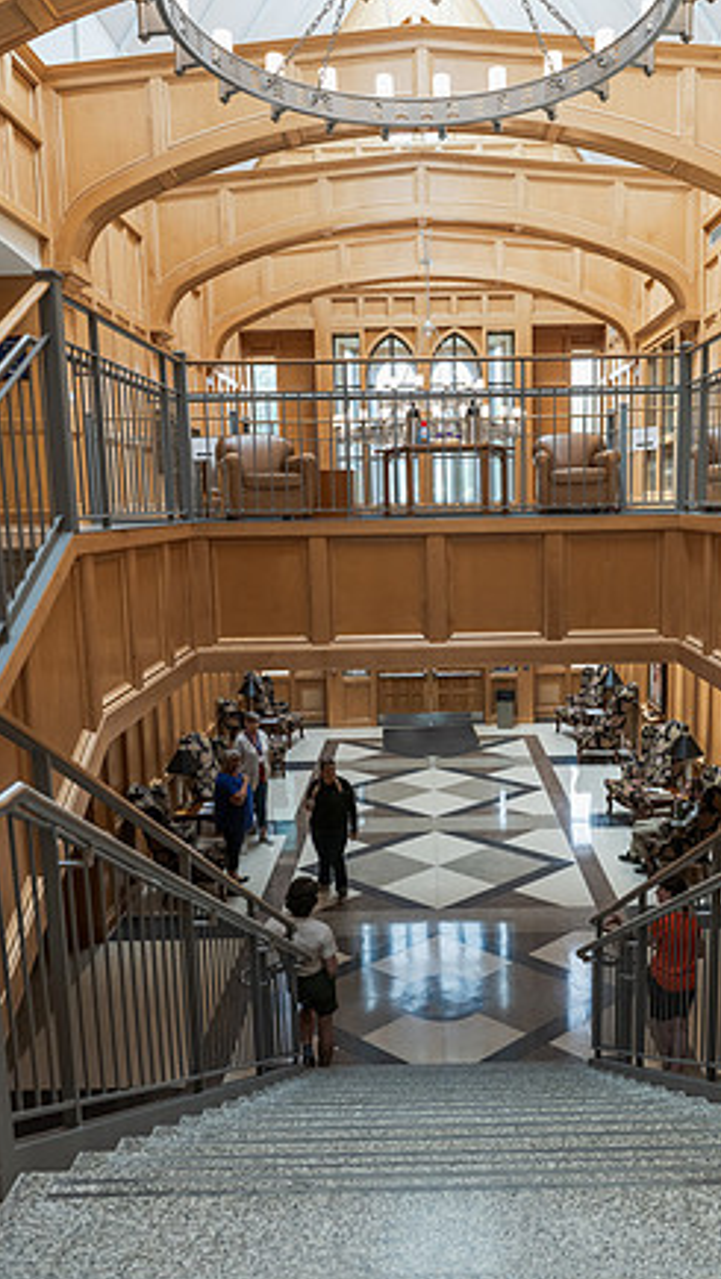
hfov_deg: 44.2
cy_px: 635
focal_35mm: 26
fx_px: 883
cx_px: 430
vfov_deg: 71.9
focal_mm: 24
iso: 1600
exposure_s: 1/400
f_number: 5
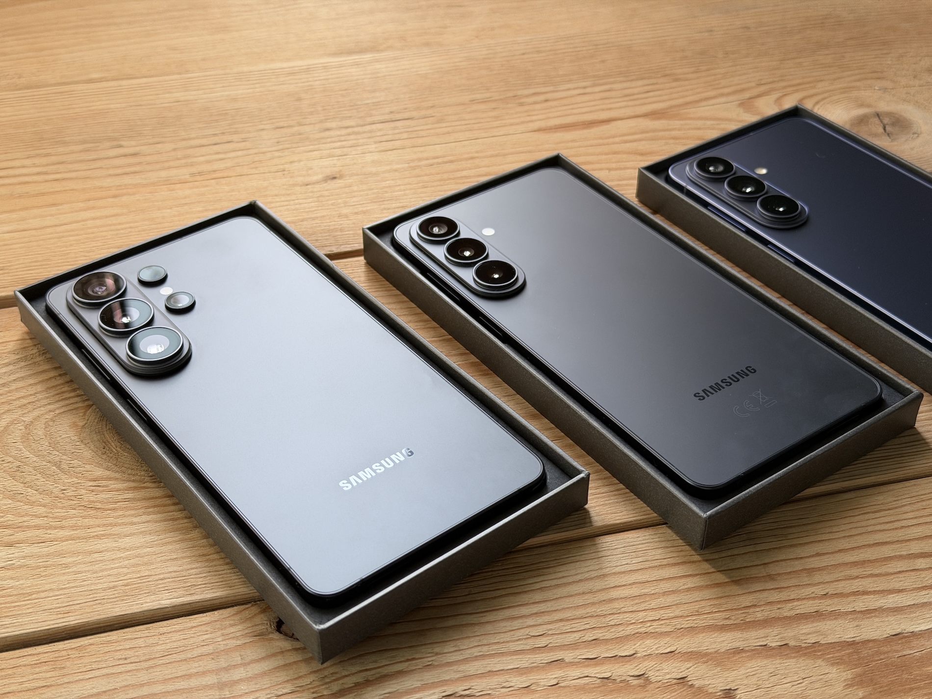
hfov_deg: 39.7
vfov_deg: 30.3
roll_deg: -0.7
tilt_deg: -40.1
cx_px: 466
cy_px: 350
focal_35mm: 48
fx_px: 1292
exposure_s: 1/106
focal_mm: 6.76
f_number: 1.78
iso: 100
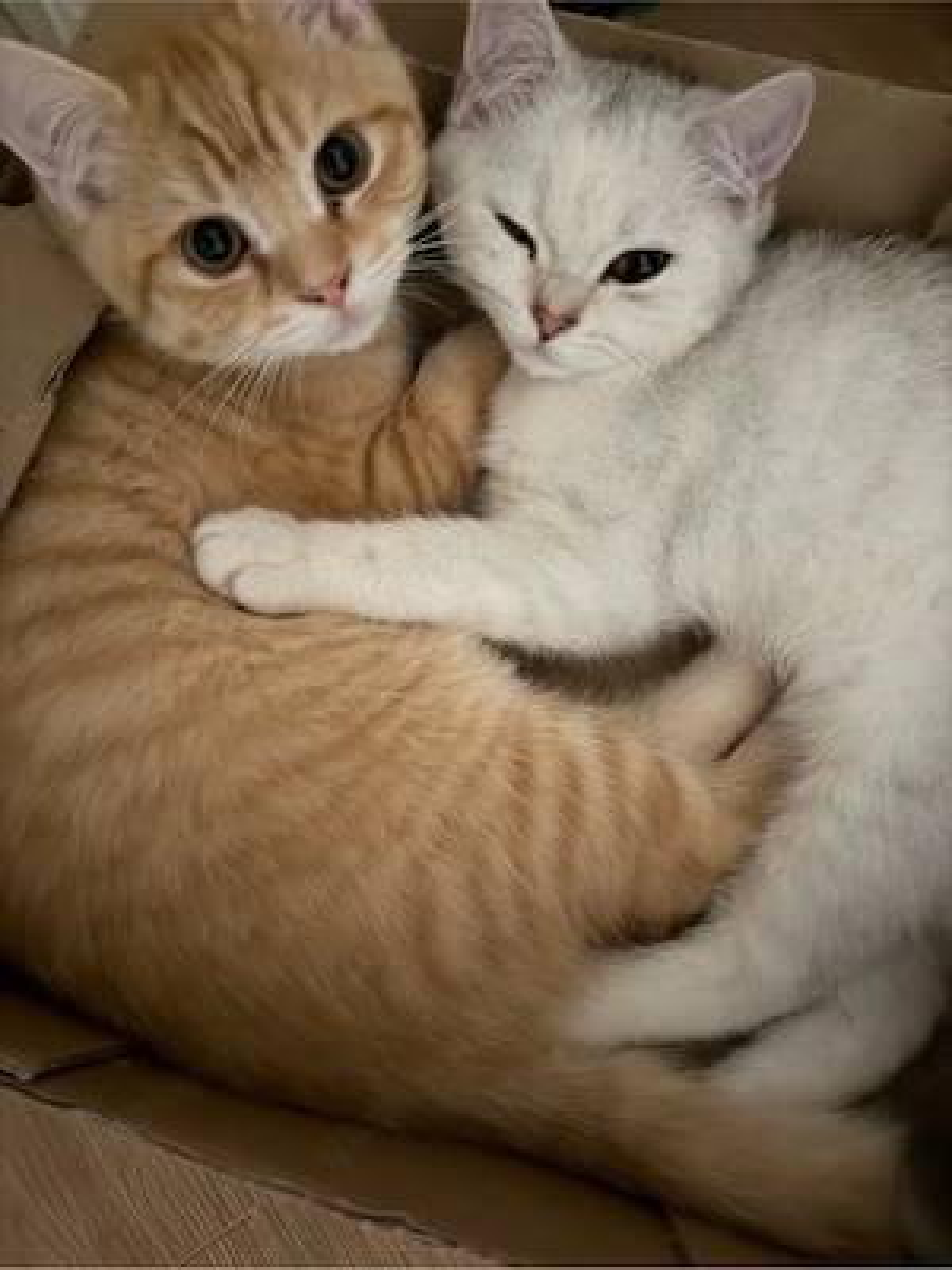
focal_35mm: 24
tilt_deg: -73.0
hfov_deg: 56.8
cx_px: 476
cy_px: 635
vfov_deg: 71.6
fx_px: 880
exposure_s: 1/25
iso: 1600
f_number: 1.78
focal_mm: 6.76
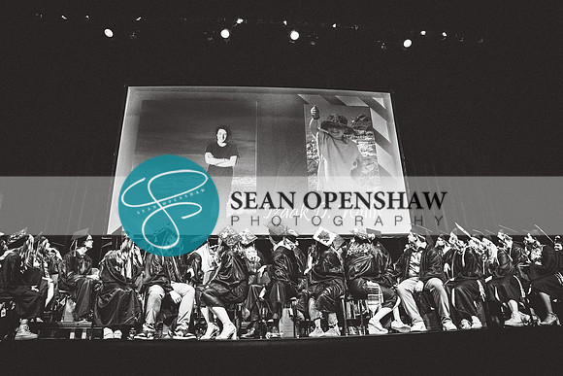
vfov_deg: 53.2
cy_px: 188
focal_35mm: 24
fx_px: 375
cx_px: 282
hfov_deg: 73.7
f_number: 2.8
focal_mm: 24
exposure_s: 1/160
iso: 2500
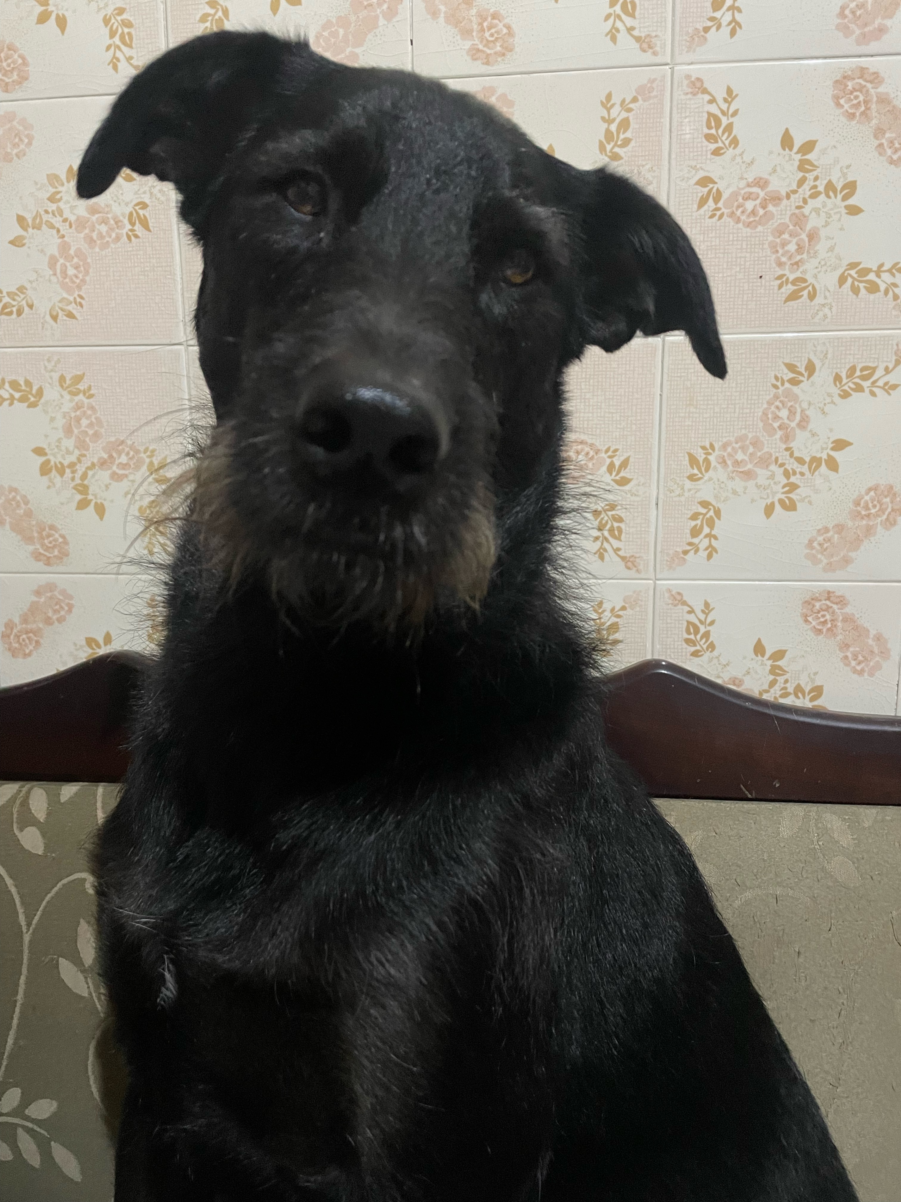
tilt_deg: -9.7
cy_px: 601
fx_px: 902
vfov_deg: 67.3
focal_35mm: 26
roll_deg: +0.9
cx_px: 450
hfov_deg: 53.1
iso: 400
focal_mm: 4.2
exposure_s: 1/40
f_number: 1.6
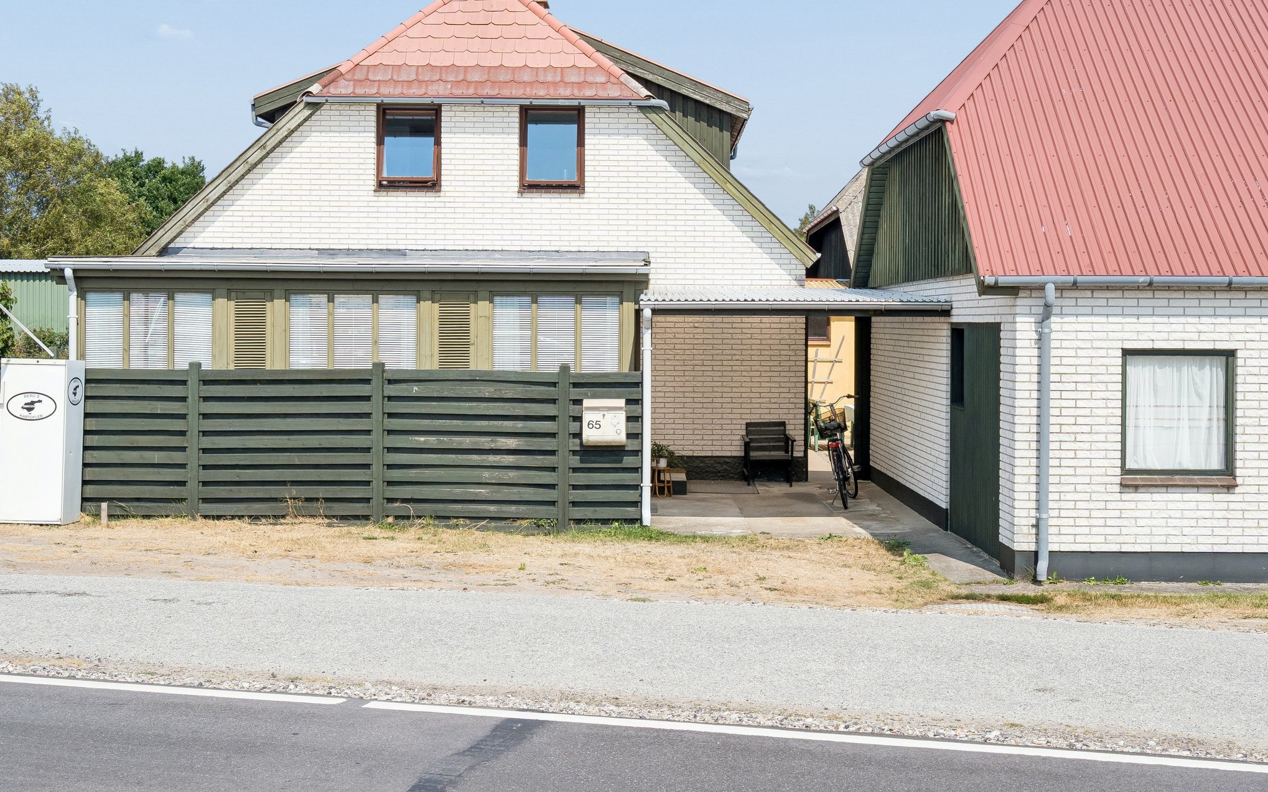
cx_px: 681
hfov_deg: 39.5
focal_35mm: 51
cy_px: 333
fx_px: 1763
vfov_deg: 25.3
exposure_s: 1/640
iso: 320
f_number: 10
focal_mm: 34
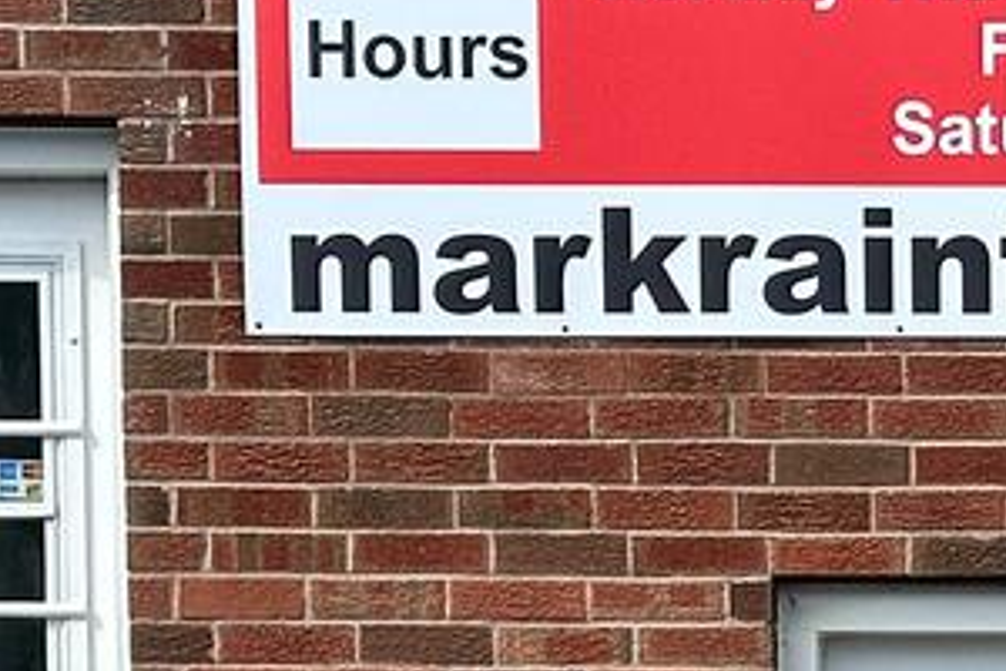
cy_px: 1399
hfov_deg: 9.5
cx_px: 1392
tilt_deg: -2.7
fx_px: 5952
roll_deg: +0.4
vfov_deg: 6.3
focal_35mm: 213
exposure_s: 1/1783
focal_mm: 6.86
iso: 64
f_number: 1.78
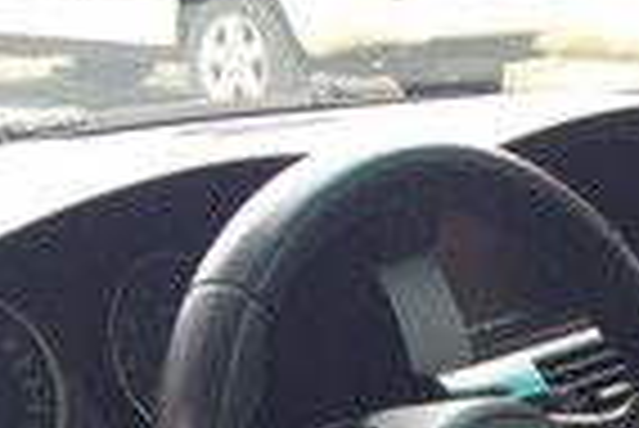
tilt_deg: -25.3
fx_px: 1866
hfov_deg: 19.2
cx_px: 540
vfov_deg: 12.1
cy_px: 757
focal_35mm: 105
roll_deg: +0.1
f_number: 2.2
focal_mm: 4.15
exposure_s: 1/50
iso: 40
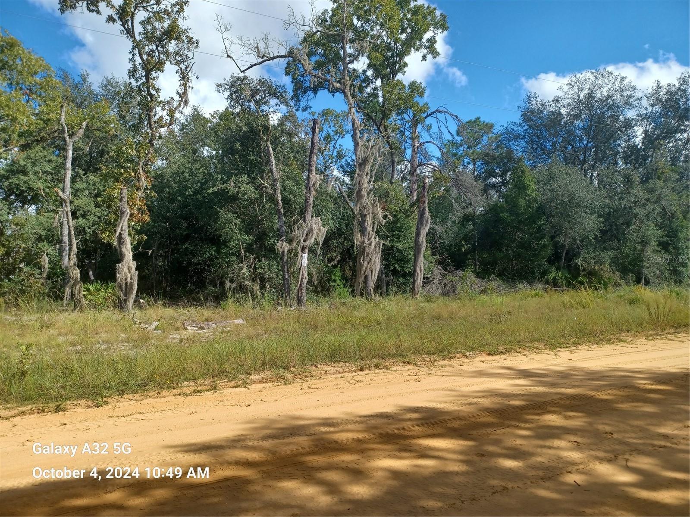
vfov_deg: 54.9
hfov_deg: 69.4
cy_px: 258
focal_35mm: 25
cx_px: 345
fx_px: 498
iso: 32
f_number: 1.8
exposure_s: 1/331
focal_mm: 4.6
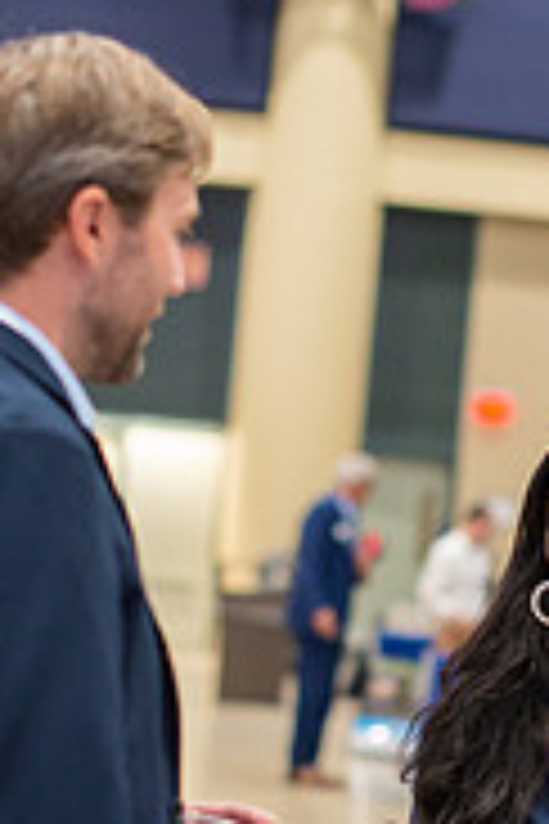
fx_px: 2813
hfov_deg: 11.0
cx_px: 572
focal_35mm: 123
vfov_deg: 16.6
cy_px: 621
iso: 1600
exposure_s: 1/200
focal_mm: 50
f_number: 2
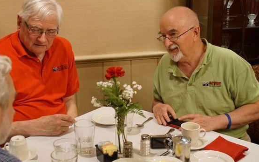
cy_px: 72
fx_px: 435
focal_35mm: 62
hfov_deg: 33.2
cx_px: 121
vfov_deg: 21.1
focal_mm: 35
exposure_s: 1/60
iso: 2500
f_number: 2.8
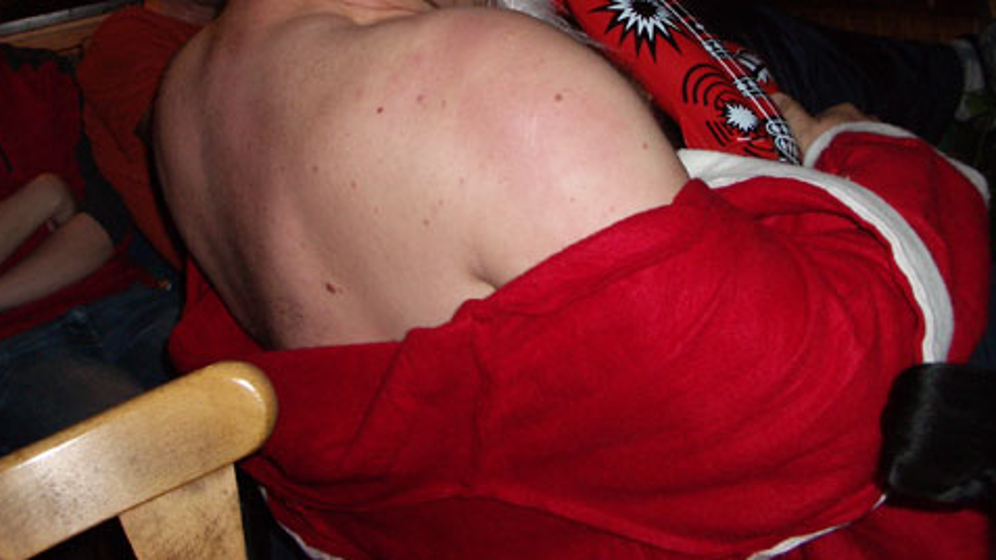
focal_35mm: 48
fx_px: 1267
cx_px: 461
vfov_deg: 24.5
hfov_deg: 42.9
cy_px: 119
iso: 200
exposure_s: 1/60
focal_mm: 5.8
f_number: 2.6
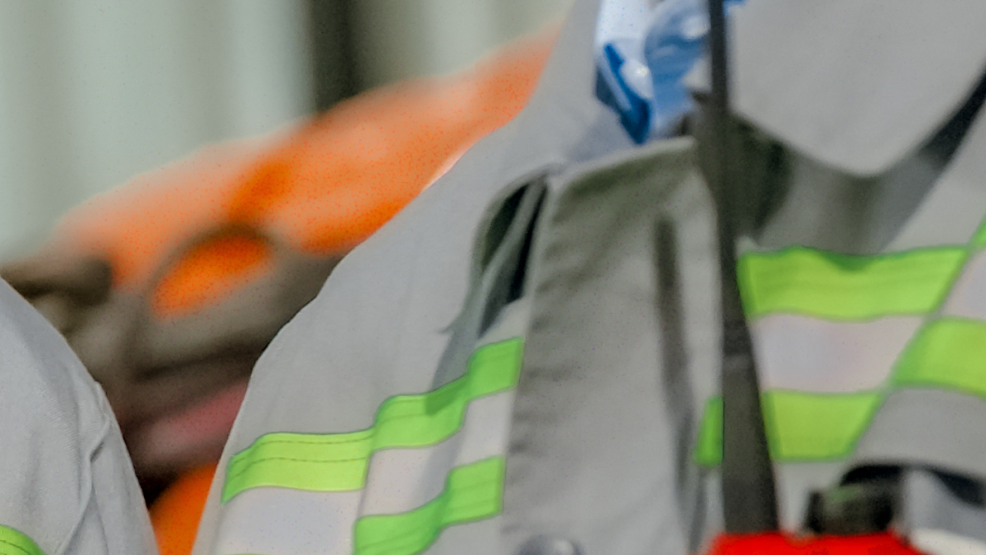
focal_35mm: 418
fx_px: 10929
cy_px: 328
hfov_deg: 5.0
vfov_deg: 2.9
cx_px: -1271
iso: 800
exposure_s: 1/290
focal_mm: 50
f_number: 1.8
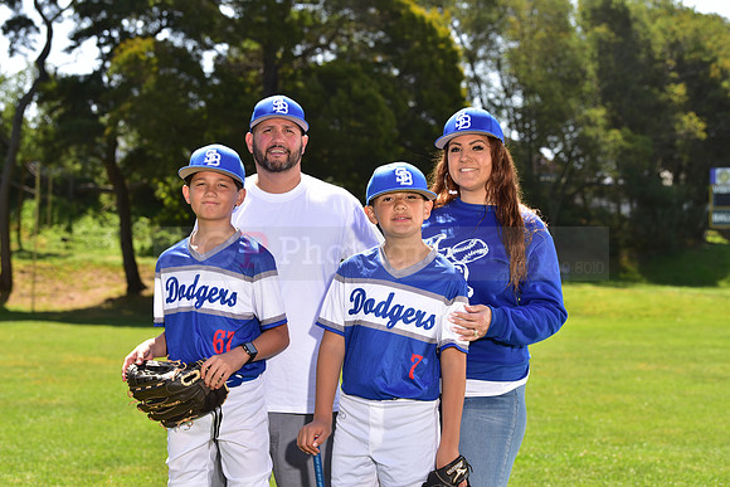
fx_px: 1663
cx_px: 365
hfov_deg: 24.8
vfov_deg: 16.7
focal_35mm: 82
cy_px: 244
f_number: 5.6
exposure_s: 1/200
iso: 80
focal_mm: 82
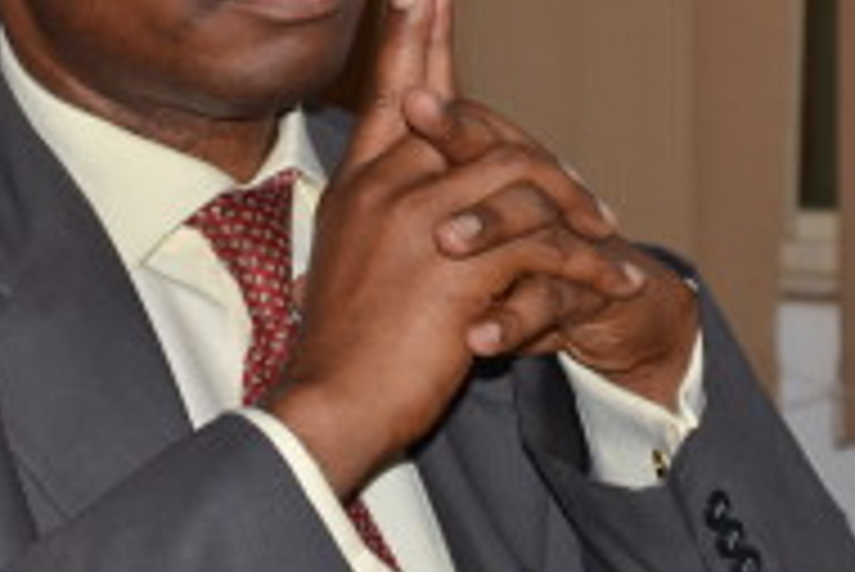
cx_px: 454
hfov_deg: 10.5
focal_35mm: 195
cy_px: 117
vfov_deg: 7.0
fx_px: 4639
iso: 100
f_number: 5.6
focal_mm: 55
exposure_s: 1/200
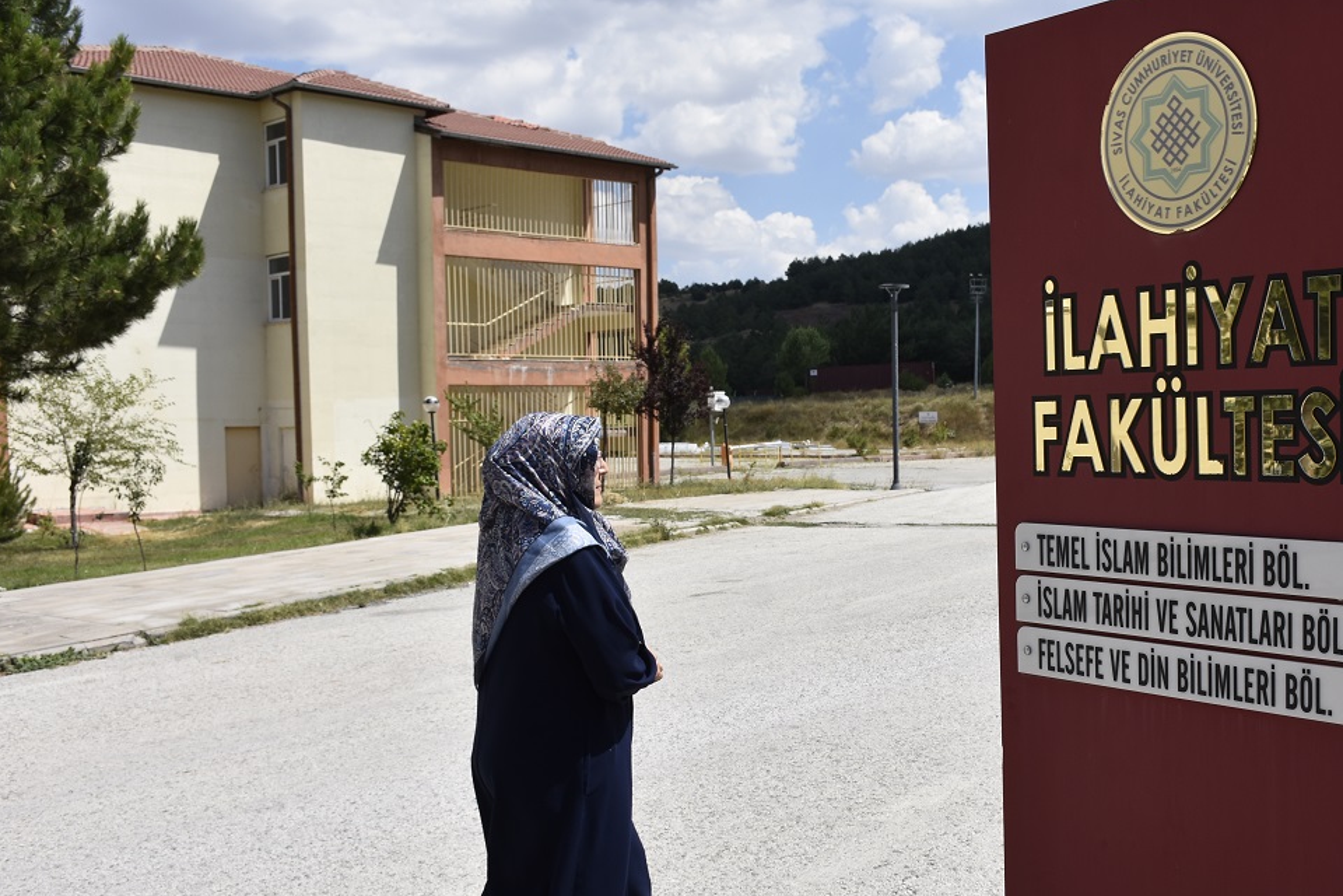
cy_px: 499
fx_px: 1641
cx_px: 839
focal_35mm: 44
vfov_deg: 30.5
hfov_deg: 44.1
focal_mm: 22
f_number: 8
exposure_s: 1/500
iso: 140
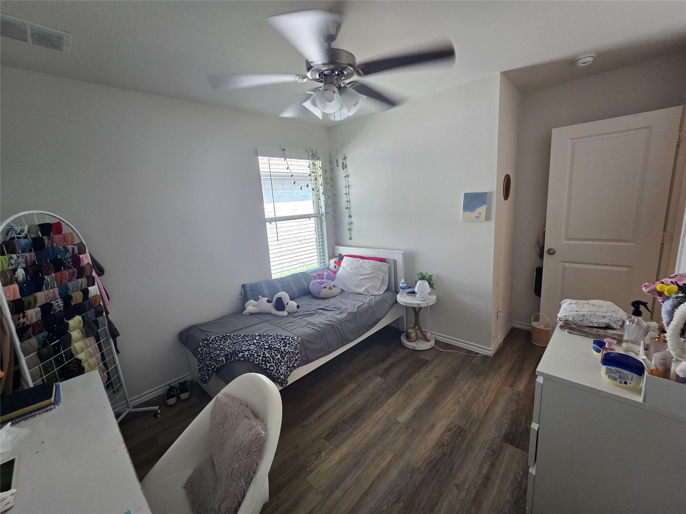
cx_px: 343
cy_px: 257
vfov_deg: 89.9
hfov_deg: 106.2
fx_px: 258
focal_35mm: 13
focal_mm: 2.2
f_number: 2.2
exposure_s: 1/60
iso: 100
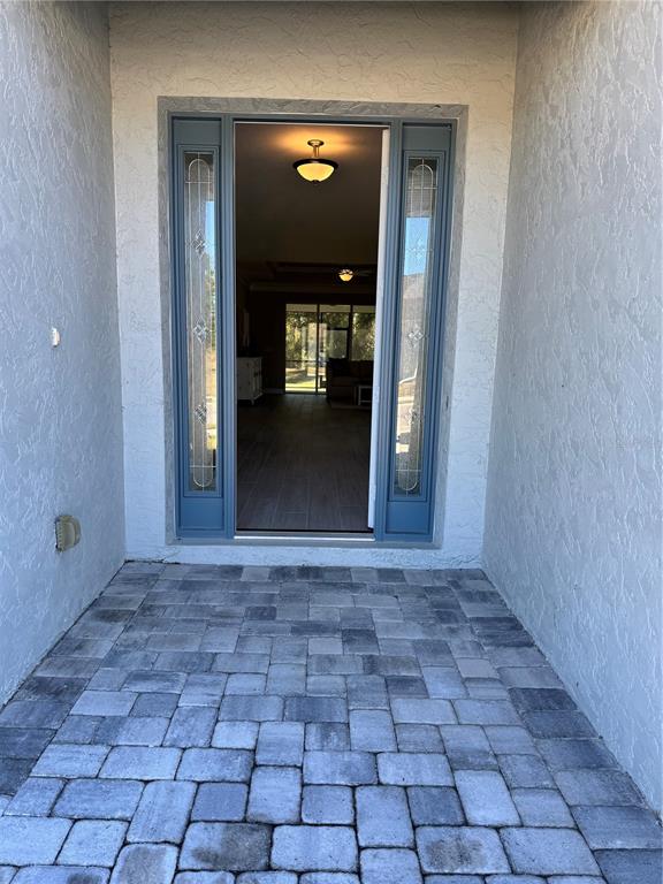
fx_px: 613
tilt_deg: -9.2
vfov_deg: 71.6
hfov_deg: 56.8
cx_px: 332
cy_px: 442
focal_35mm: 24
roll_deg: -0.7
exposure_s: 1/457
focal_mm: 6.76
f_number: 1.78
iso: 80
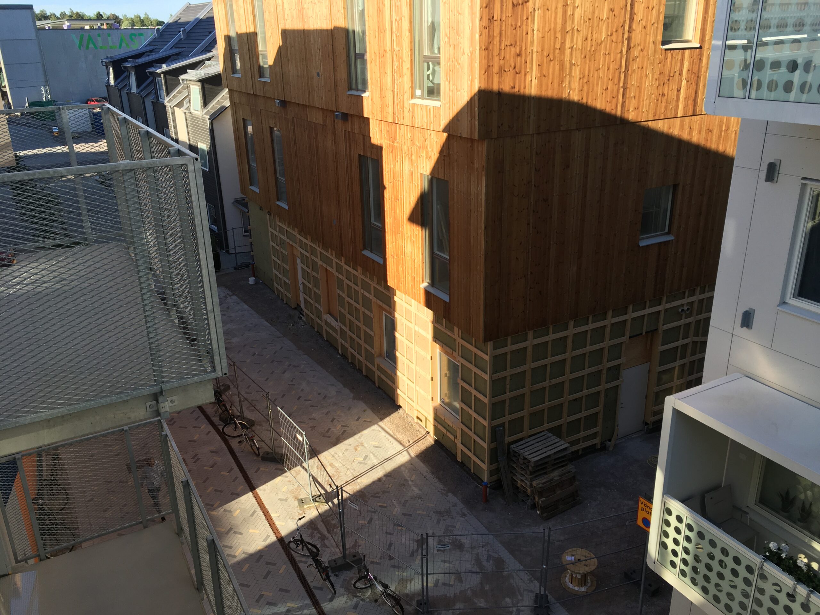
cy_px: 308
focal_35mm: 29
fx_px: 687
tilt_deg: -21.8
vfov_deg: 48.2
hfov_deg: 61.7
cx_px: 410
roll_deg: +2.0
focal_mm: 4.15
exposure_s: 1/418
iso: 25
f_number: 2.2
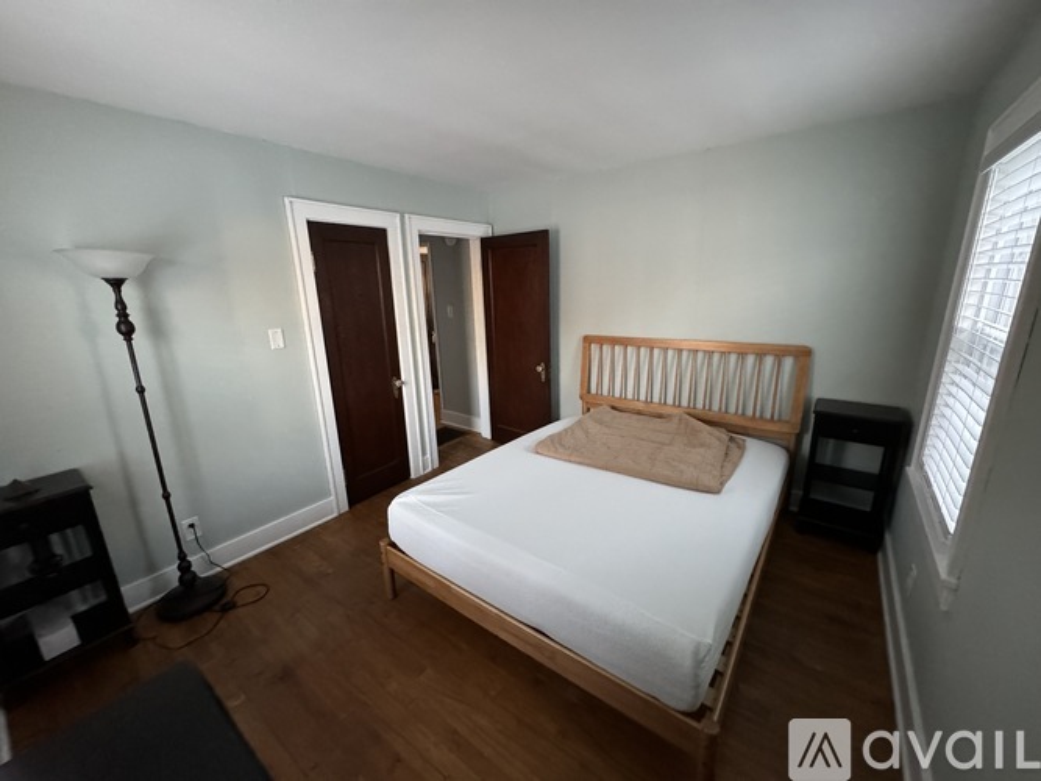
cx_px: 520
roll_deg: +1.5
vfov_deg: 85.7
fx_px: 421
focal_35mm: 14
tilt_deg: -15.8
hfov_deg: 102.1
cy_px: 390
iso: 1250
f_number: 2.2
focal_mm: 2.22
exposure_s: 1/60
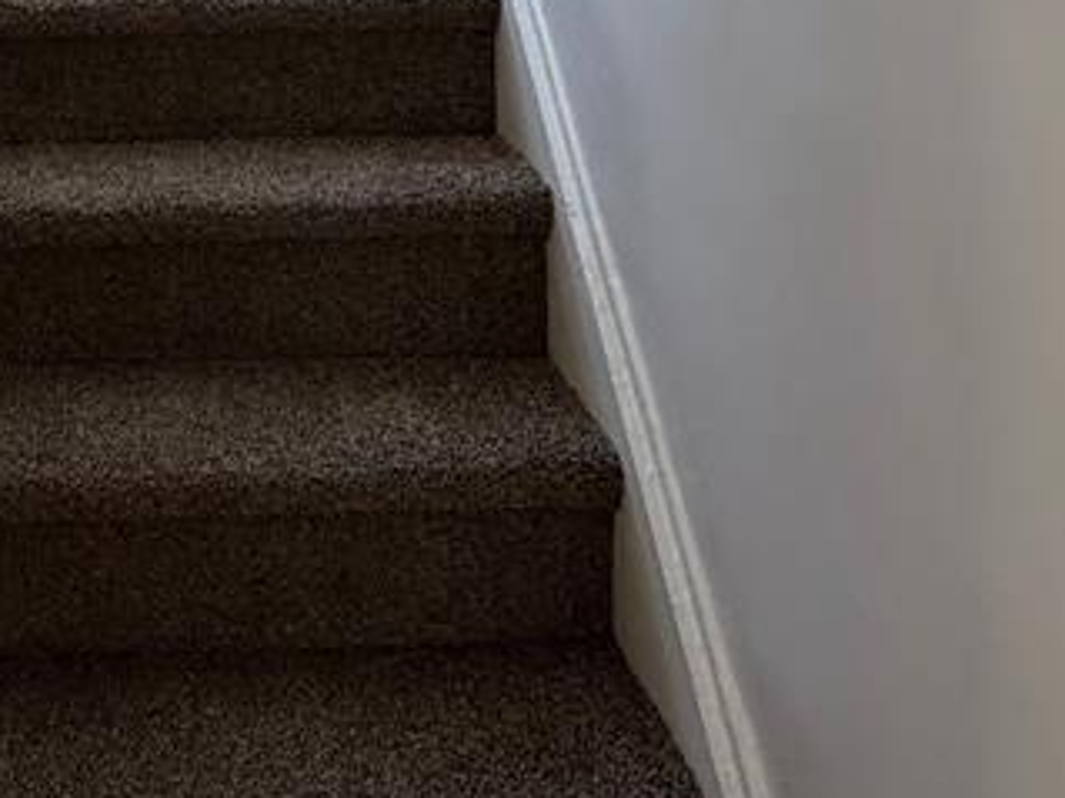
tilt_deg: -2.1
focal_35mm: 45
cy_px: -127
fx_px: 1384
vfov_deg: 28.5
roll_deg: +1.7
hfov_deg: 40.0
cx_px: 180
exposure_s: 1/121
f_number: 2.2
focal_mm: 2.22
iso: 320
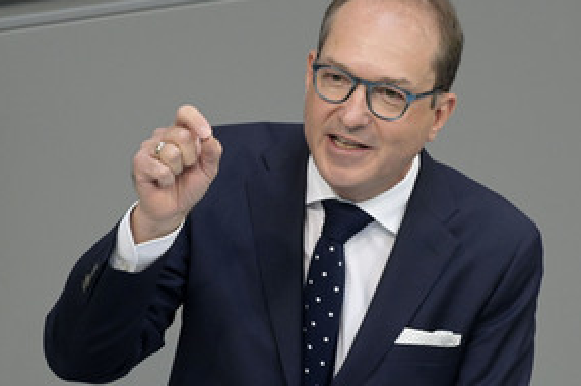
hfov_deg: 2.9
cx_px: 338
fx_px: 11445
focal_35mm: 710
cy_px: 268
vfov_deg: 1.9
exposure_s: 1/400
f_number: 5.6
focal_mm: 450
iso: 8000
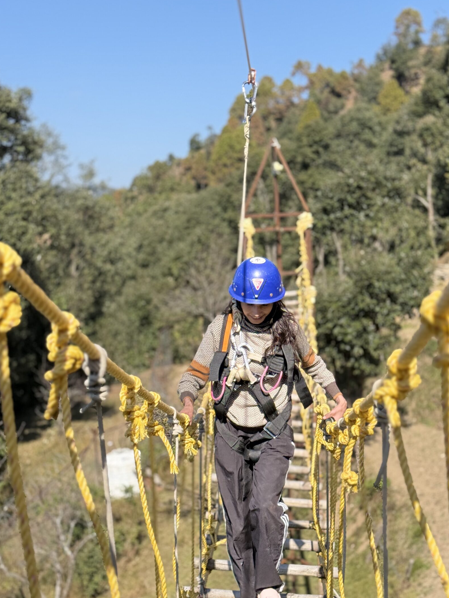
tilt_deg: -7.7
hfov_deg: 25.2
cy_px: 353
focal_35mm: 58
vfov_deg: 33.1
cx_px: 250
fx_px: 1003
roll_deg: +1.2
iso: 100
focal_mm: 6.76
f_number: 1.78
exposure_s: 1/3378
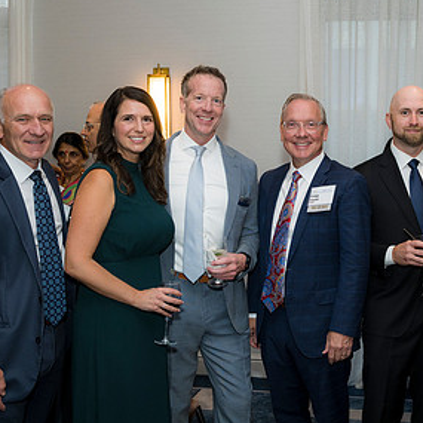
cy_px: 195
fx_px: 788
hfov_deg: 29.5
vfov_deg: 30.0
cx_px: 322
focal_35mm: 57
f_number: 4
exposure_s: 1/125
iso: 800
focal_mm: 33
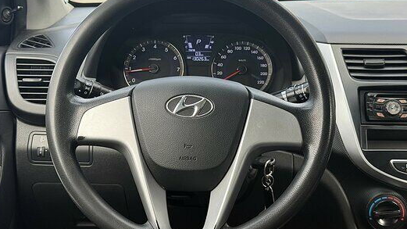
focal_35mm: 55
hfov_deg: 37.8
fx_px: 594
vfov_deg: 21.8
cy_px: 101
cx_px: 194
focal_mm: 6.76
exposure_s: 1/269
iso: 64
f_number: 1.78
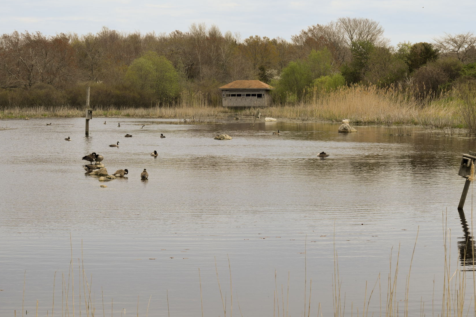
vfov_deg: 14.3
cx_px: 263
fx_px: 1264
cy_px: 139
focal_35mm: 96
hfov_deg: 21.3
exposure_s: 1/400
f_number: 10
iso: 200
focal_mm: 55
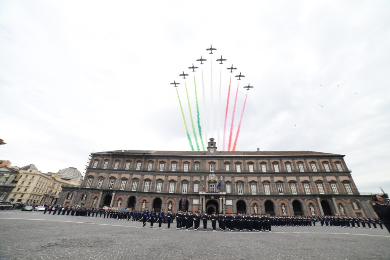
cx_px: 195
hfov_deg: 104.2
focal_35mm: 14
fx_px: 152
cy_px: 130
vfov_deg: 81.2
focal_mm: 14
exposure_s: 1/640
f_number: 7.1
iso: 400
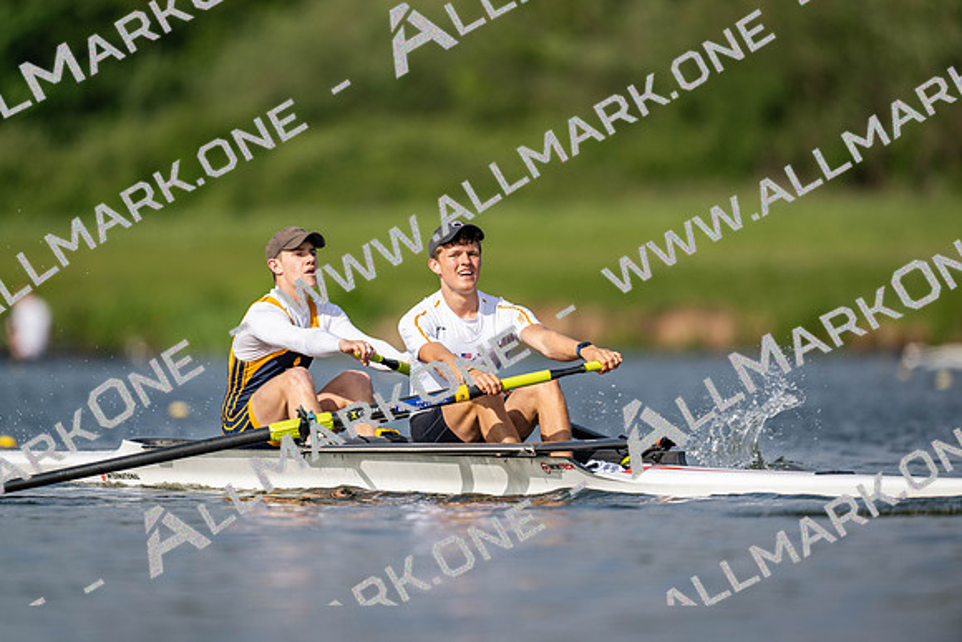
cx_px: 481
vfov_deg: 2.3
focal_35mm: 600
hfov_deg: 3.4
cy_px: 321
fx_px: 16036
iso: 200
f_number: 4
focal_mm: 600
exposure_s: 1/2500
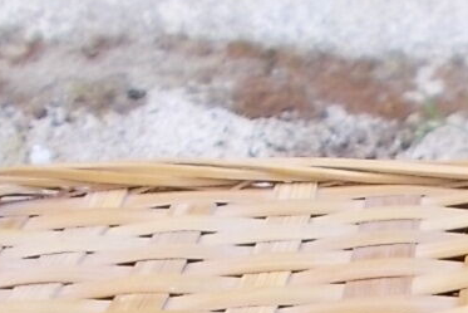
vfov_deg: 10.5
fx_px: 1509
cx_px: 631
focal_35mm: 116
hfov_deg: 16.5
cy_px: 690
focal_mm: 4.6
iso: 80
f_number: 3.2
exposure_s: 1/80
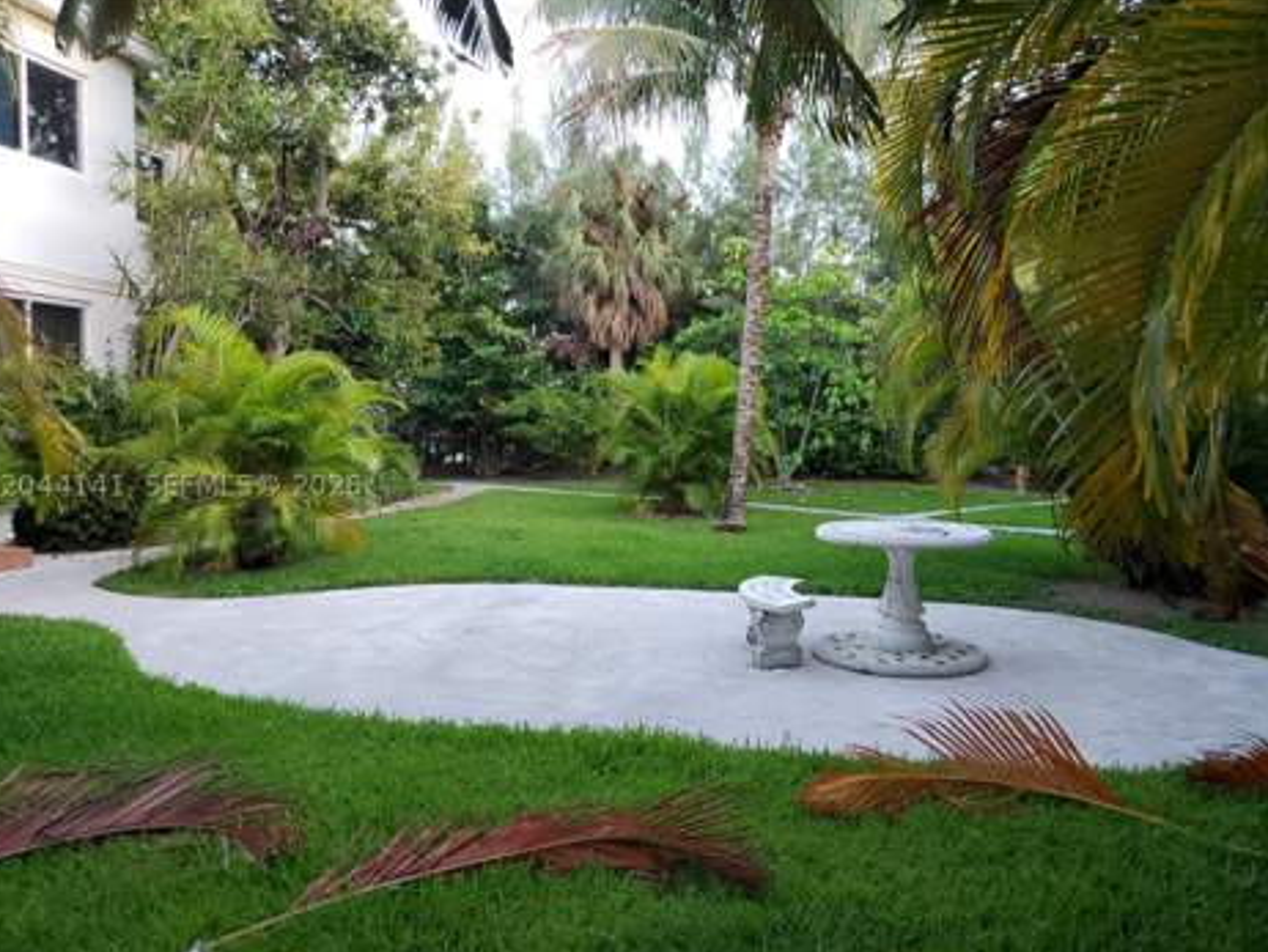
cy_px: 486
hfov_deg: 65.3
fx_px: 990
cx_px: 615
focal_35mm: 27
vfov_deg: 51.4
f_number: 1.5
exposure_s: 1/120
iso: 125
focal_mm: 4.3
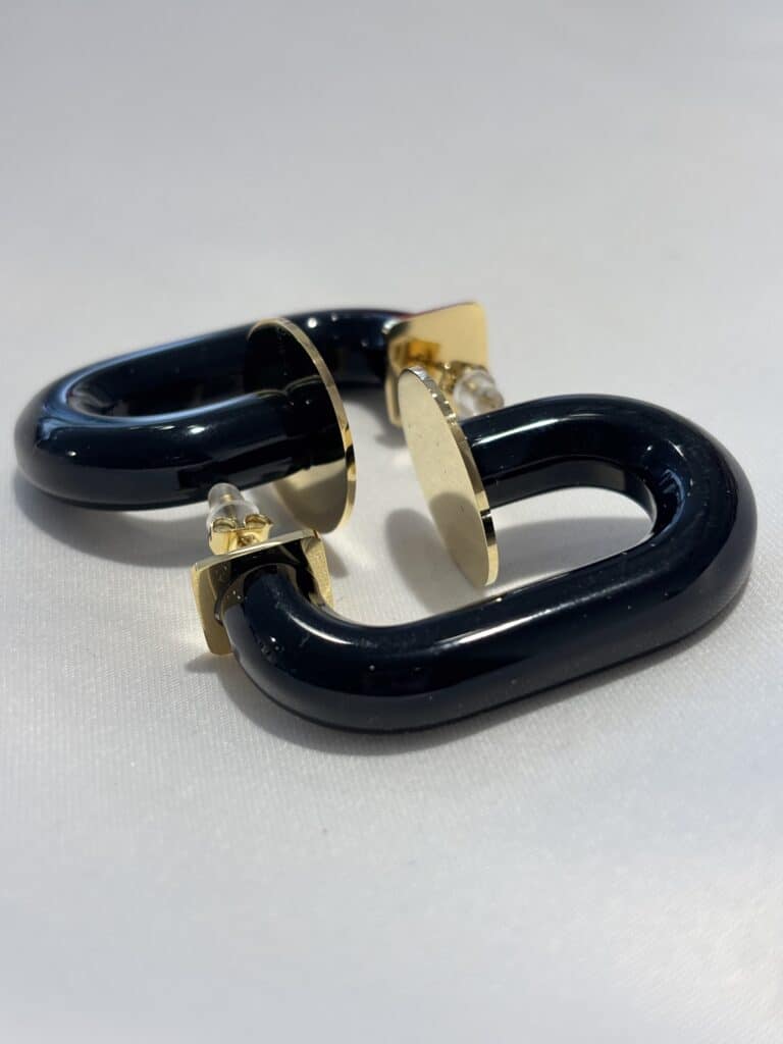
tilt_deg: -42.6
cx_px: 392
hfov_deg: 28.0
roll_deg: +4.4
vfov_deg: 36.8
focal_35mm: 52
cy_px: 522
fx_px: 1568
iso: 25
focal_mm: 5.96
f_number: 1.6
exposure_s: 1/118
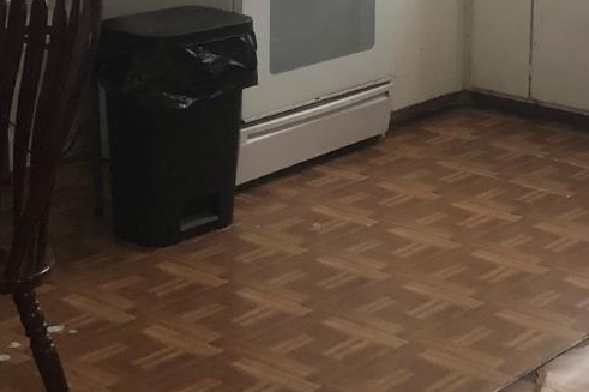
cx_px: 489
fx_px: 1456
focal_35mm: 89
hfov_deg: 22.5
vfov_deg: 14.8
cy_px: -89
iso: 64
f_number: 1.8
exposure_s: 1/15
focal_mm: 3.99
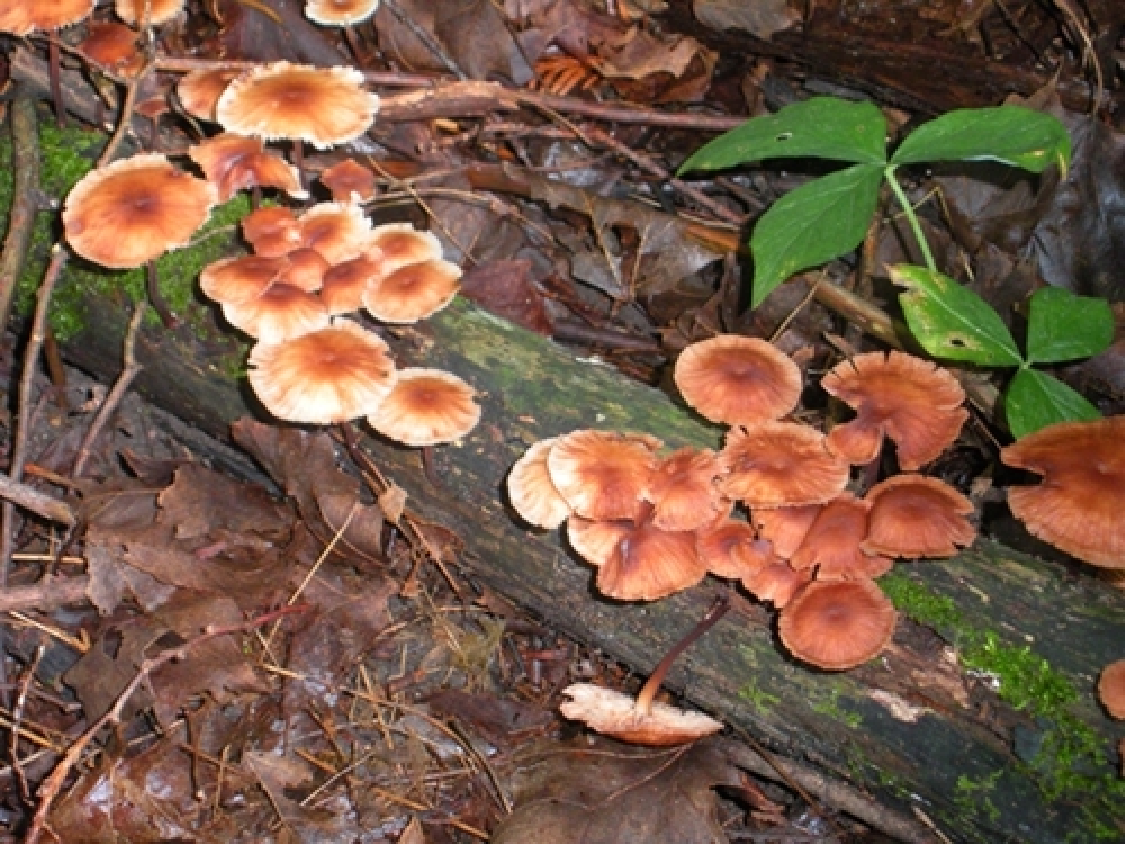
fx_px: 2080
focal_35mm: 64
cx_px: 562
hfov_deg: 30.3
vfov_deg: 22.9
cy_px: 422
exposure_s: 1/60
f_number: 4.6
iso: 295
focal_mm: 11.2
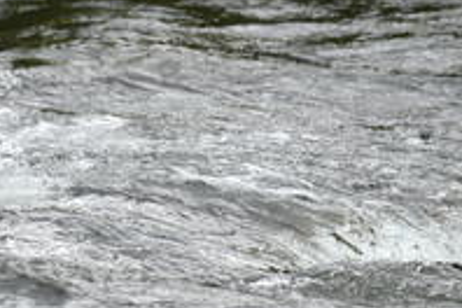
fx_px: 18158
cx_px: 91
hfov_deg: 1.5
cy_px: -69
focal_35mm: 1415
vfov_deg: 1.0
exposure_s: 1/500
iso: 1600
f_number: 5.6
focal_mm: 500
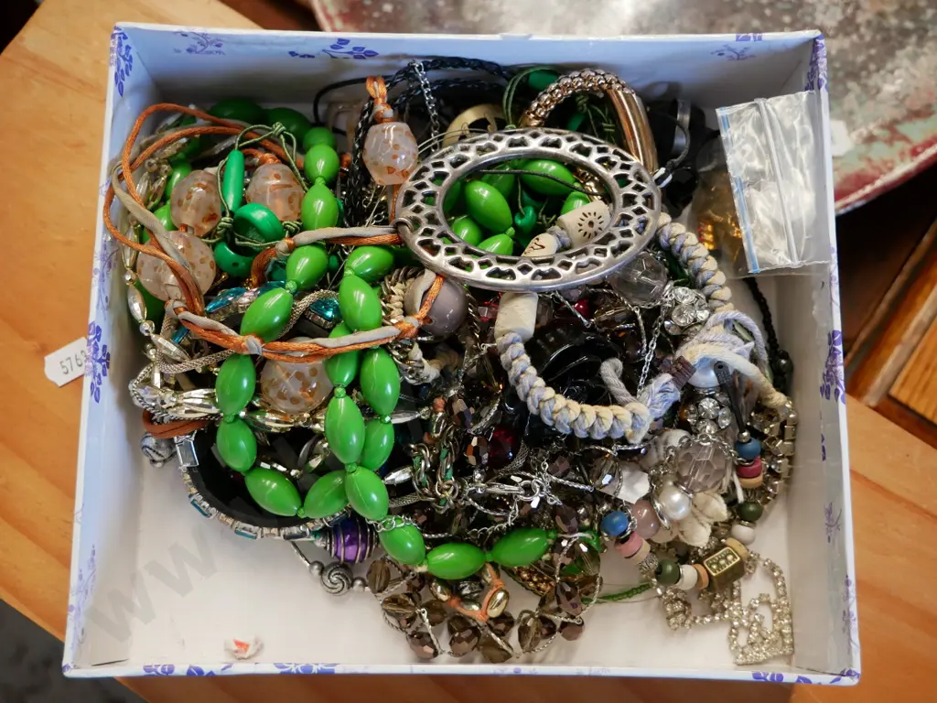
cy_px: 352
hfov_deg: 46.8
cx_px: 468
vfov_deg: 36.0
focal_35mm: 40
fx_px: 1083
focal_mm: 20
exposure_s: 1/60
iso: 800
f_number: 4.1
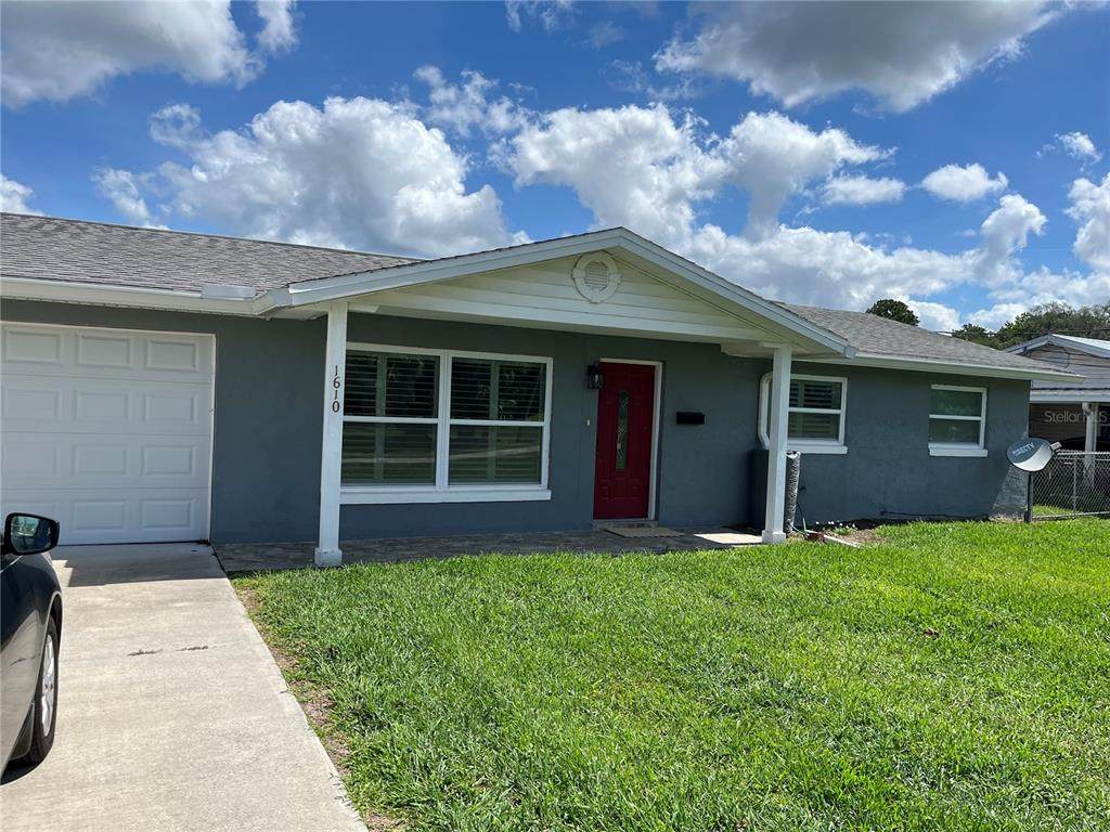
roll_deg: -2.8
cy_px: 416
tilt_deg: -2.8
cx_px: 555
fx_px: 834
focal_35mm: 26
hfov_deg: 67.3
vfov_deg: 53.1
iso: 50
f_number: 1.6
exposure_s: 1/4310
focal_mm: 5.1
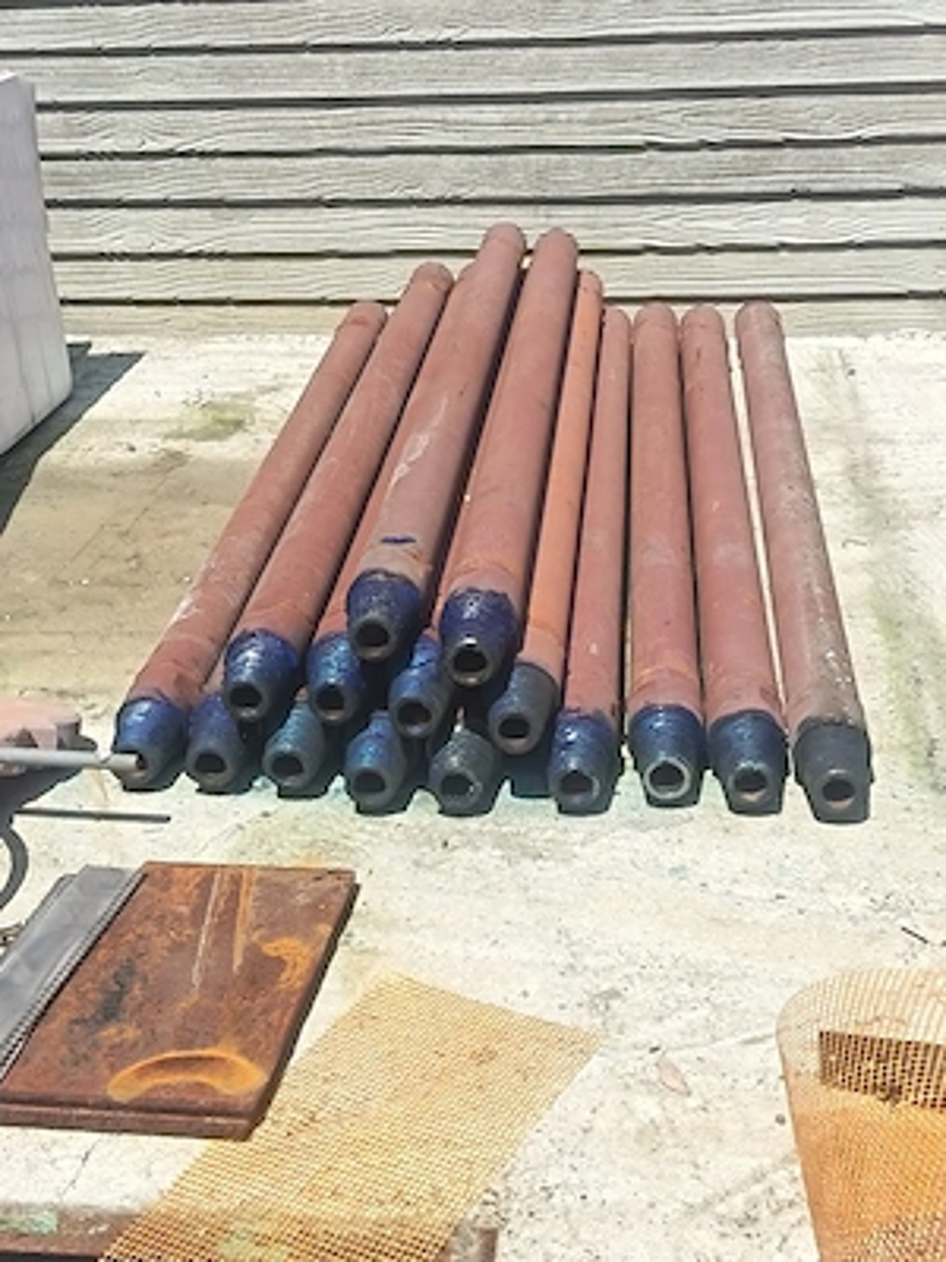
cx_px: 473
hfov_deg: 28.6
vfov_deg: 37.5
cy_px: 631
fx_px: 1858
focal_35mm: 51
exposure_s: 1/1000
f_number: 1.75
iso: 100
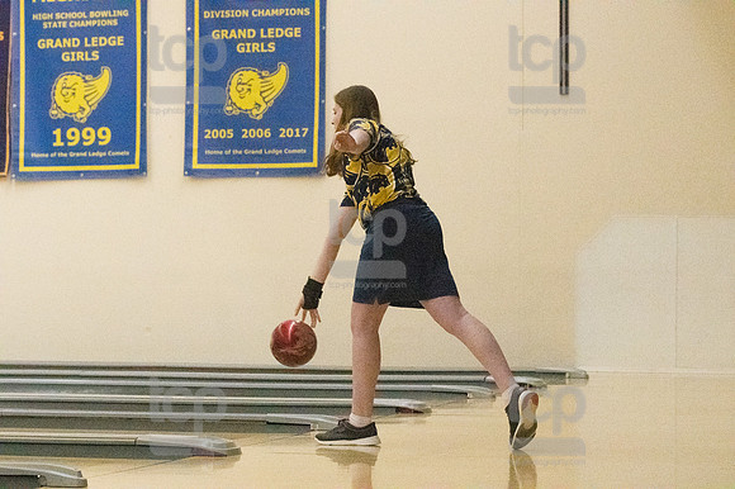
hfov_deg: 17.5
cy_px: 244
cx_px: 368
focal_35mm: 117
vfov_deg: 11.7
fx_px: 2387
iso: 10000
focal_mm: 78
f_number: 4.5
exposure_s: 1/1250
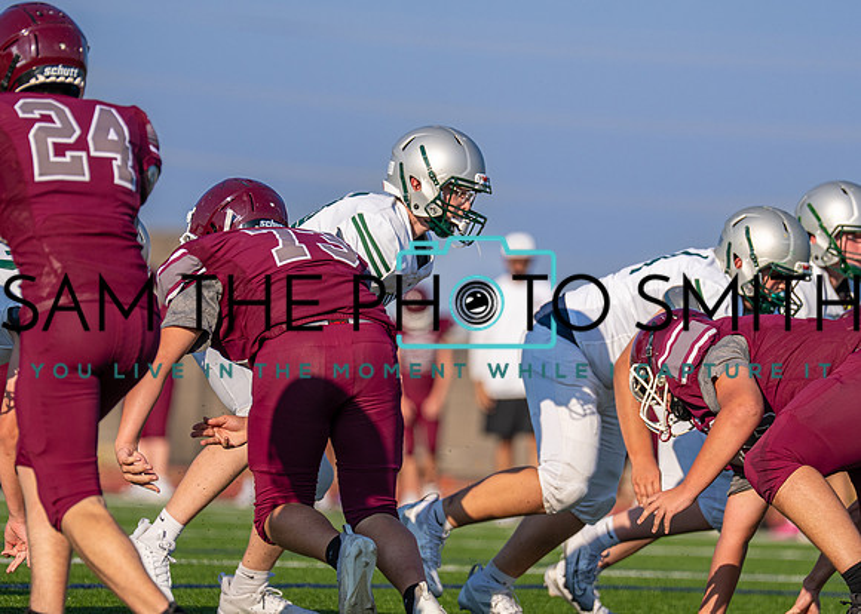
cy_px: 337
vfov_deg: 4.0
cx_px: 431
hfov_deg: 5.6
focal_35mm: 361
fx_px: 8820
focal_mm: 200
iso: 125
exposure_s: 1/4000
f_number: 2.8
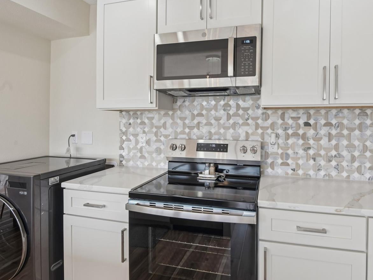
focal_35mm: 21
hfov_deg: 78.7
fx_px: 226
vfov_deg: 63.3
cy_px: 126
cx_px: 209
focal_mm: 16
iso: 400
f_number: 8
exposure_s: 1/30
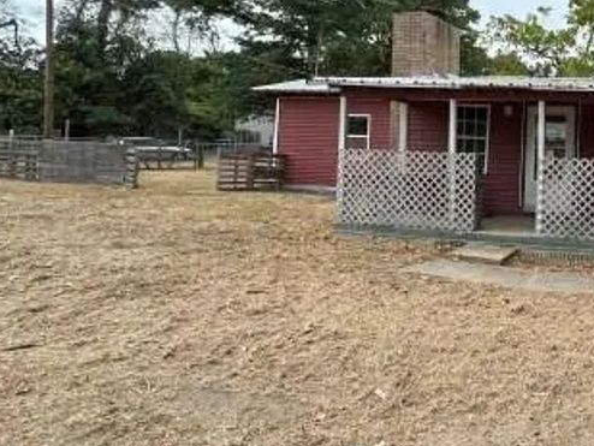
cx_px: 607
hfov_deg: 49.1
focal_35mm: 29
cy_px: 144
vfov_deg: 47.4
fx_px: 498
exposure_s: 1/596
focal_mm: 2.22
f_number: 2.2
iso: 40
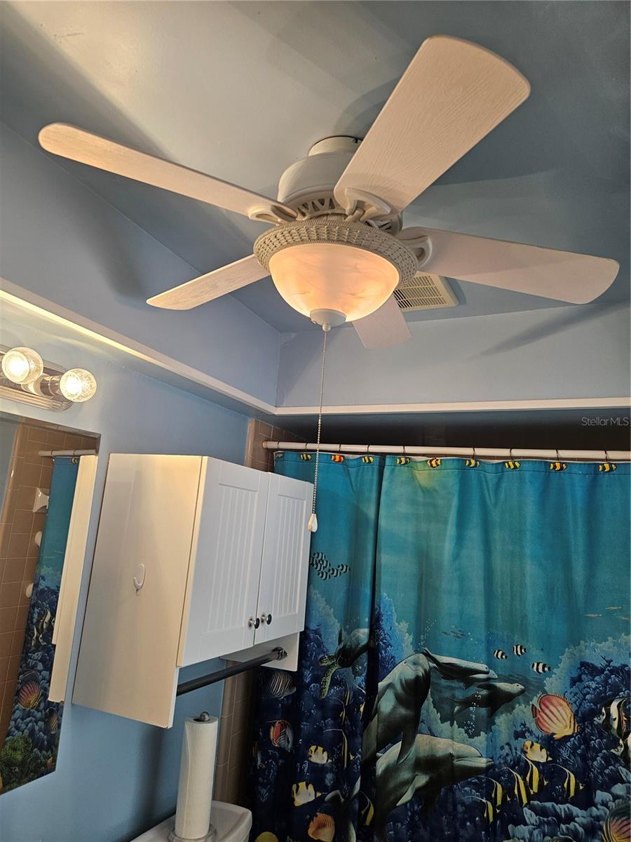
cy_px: 421
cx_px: 316
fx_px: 559
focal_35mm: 23
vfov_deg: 73.9
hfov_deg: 58.9
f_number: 1.8
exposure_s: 1/120
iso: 125
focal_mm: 5.4
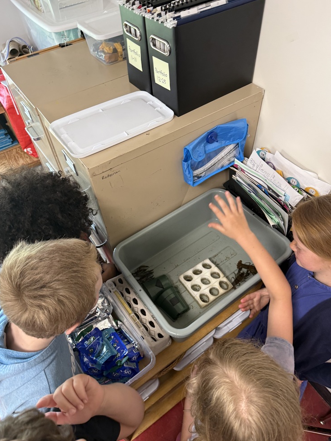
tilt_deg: -48.2
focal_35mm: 25
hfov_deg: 54.9
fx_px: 319
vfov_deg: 69.4
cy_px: 219
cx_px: 160
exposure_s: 1/60
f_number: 1.78
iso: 250
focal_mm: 6.76
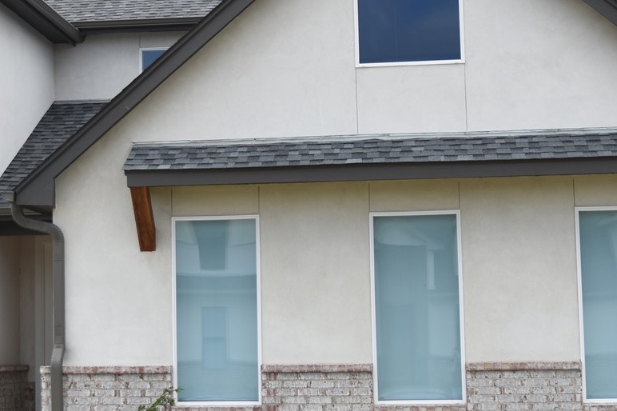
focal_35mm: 95
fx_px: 1627
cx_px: 186
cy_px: 139
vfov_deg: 14.4
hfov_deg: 21.4
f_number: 3.2
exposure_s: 1/1000
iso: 100
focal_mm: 24
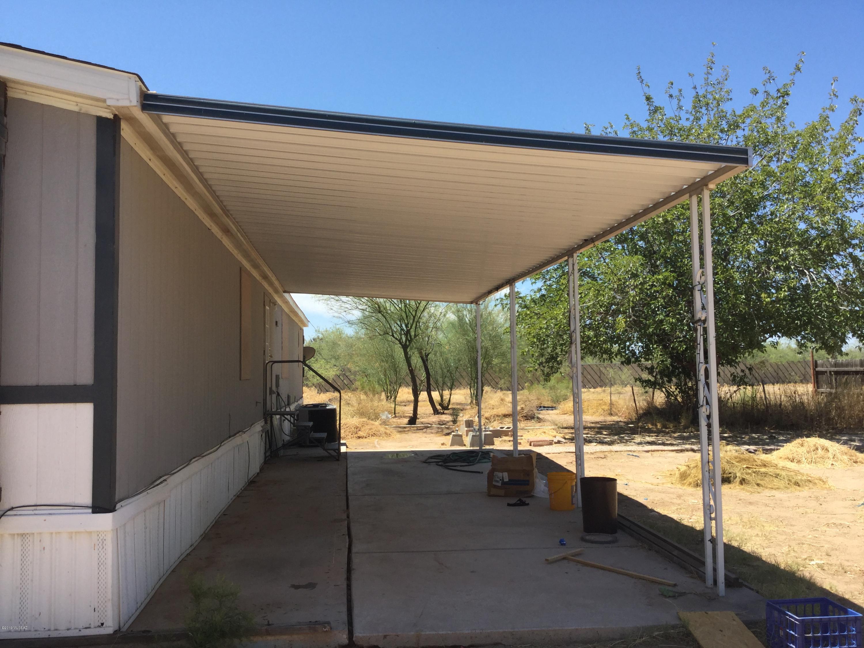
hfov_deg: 58.4
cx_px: 432
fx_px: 774
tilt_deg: +1.8
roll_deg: -0.1
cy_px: 324
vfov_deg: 45.4
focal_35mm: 31
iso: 25
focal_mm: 3.3
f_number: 2.4
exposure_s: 1/831
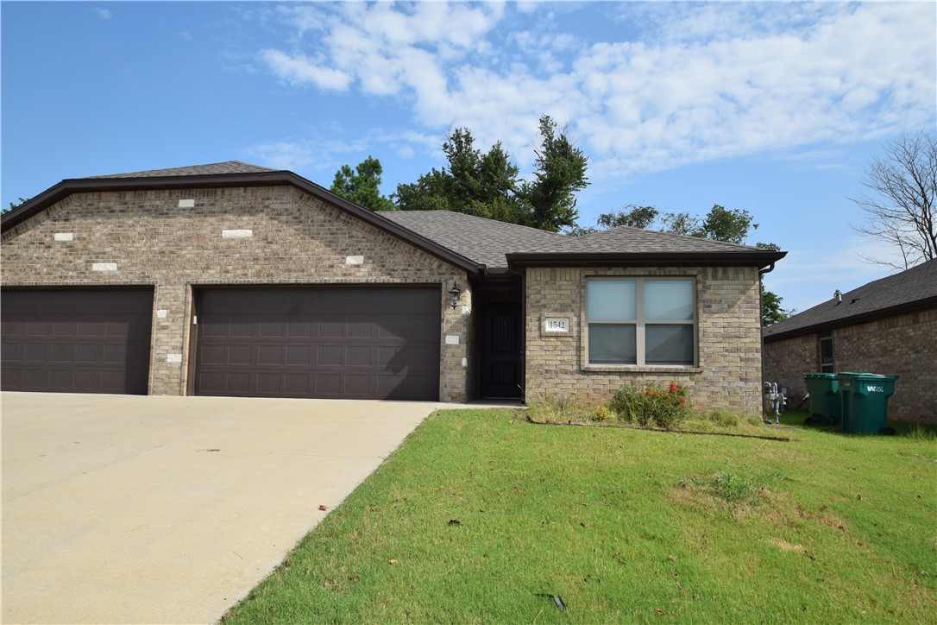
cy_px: 312
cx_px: 468
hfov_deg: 77.3
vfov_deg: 56.1
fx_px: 586
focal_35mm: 22
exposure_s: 1/400
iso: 200
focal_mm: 15
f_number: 10
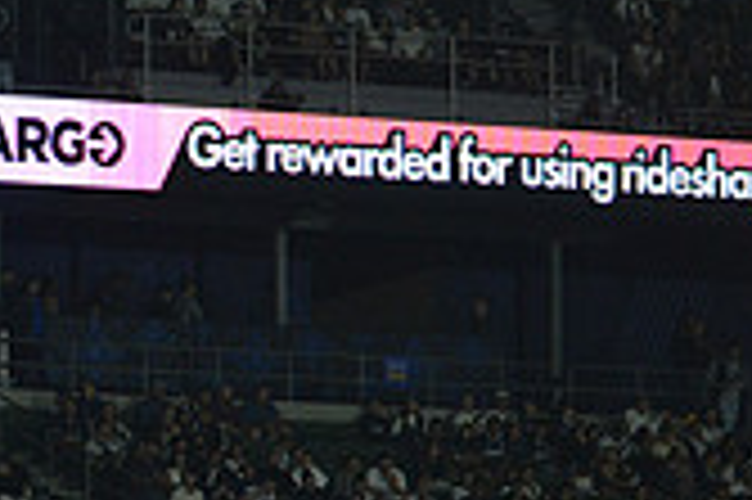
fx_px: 9787
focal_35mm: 469
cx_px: -329
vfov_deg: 2.9
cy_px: 124
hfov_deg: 4.4
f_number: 2.8
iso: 1600
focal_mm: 135
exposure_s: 1/2000
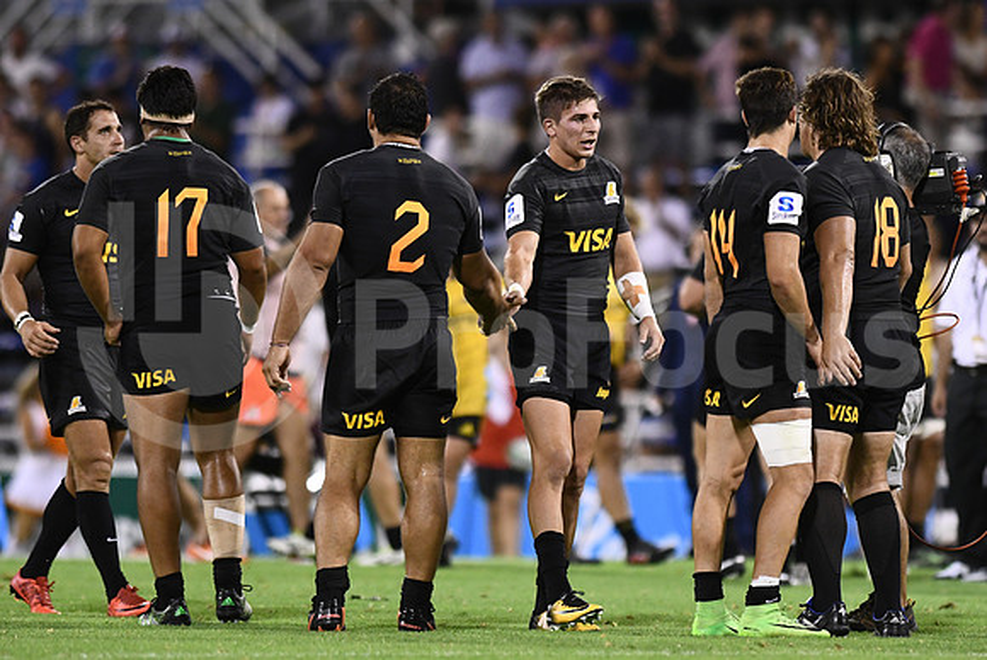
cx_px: 494
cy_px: 330
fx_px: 12350
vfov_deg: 3.1
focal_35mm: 450
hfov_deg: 4.6
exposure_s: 1/1000
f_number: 2.8
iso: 3200
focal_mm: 300
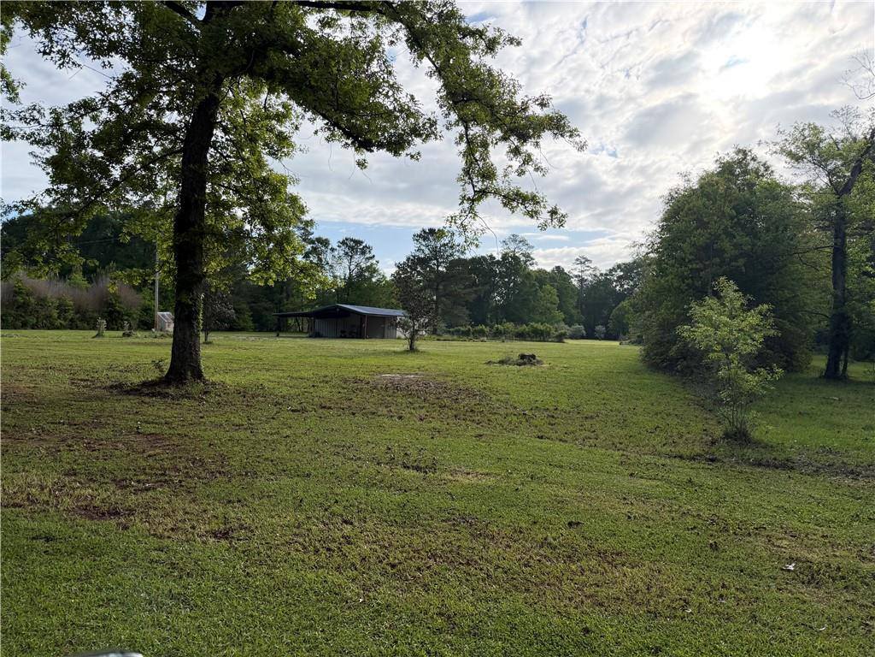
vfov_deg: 56.8
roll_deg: -1.7
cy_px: 328
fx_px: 607
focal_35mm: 24
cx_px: 438
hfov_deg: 71.6
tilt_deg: -0.6
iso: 100
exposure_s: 1/3759
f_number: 1.78
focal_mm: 6.76
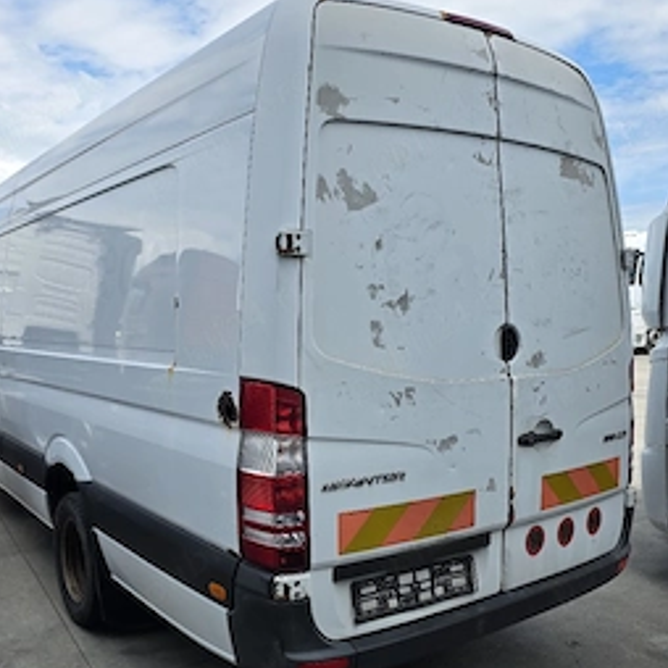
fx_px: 699
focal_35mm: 32
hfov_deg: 50.9
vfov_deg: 51.0
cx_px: 279
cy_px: 368
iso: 80
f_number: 1.7
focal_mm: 6.3
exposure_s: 1/5000
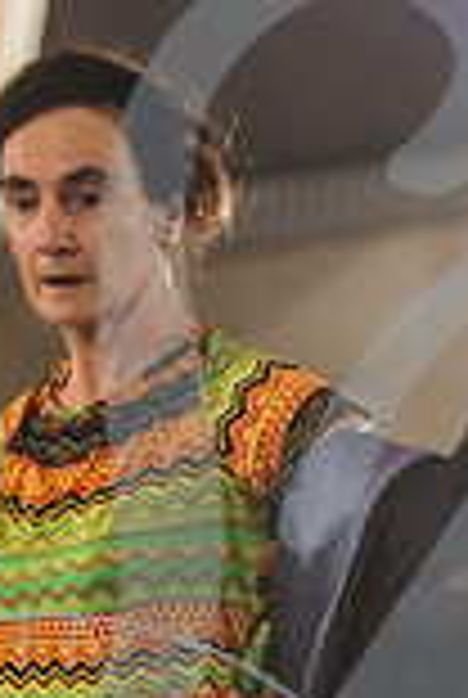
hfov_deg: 6.1
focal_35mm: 226
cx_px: 248
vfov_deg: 9.0
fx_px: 4387
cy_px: 689
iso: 1600
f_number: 2.8
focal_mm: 78
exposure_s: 1/200
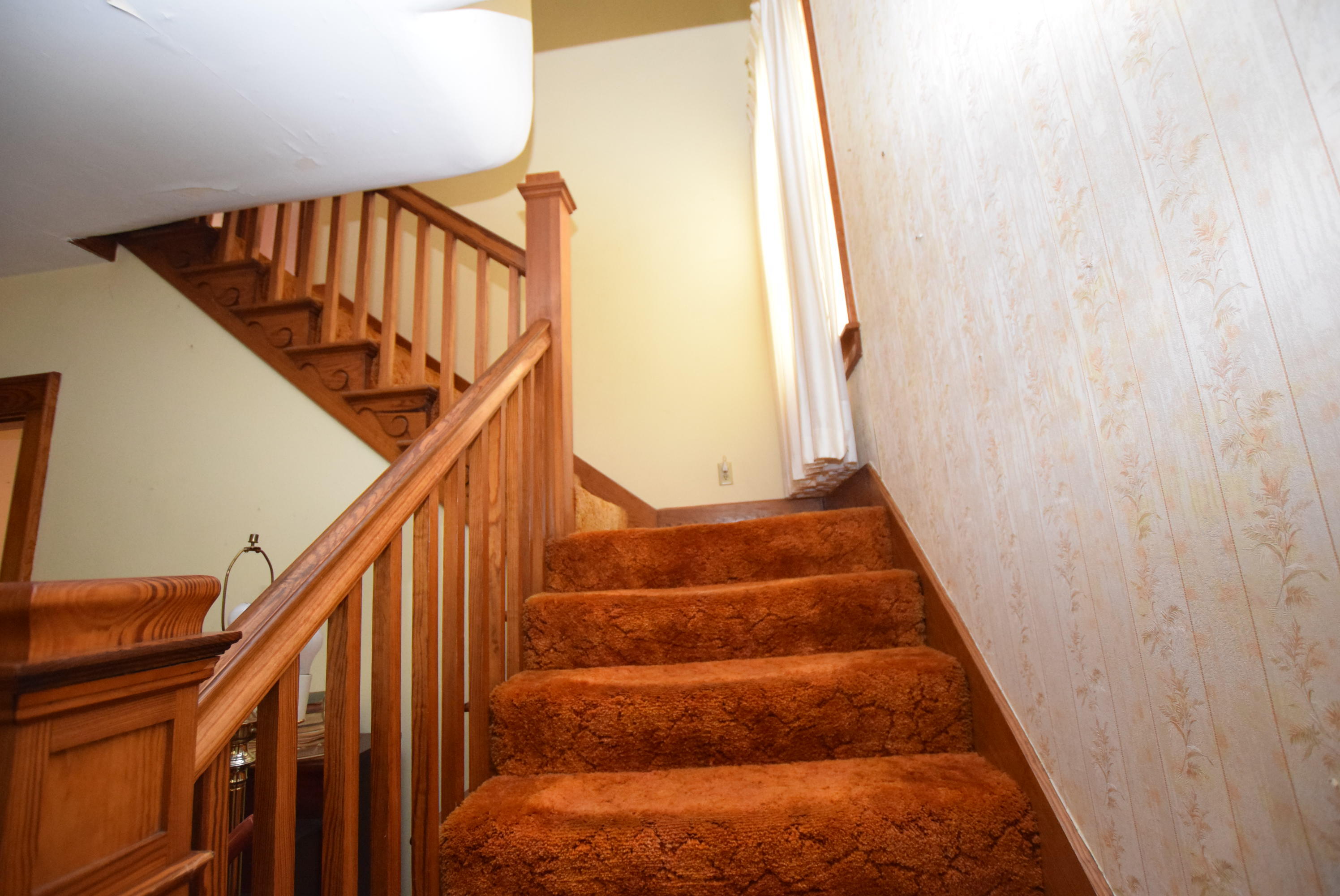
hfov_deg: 100.3
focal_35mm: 15
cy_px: 448
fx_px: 559
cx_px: 670
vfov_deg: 77.4
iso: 3200
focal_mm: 10
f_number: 3.5
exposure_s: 1/60
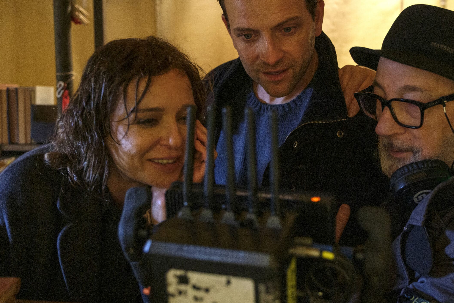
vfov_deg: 29.8
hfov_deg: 43.4
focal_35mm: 45
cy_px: 124
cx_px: 275
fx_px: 568
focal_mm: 24.9
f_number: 2.8
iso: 6400
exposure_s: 1/160
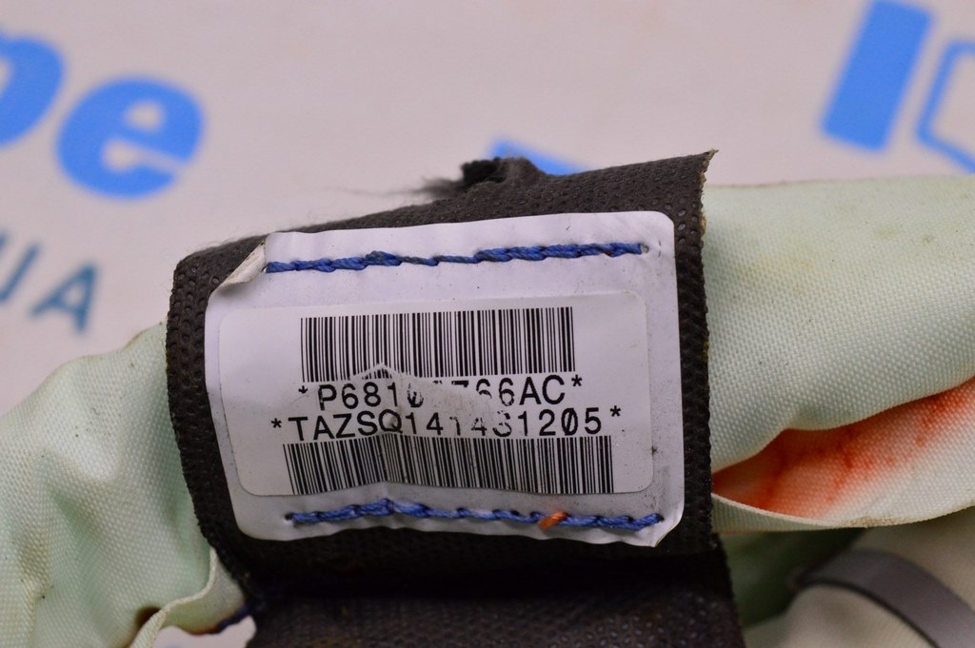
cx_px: 488
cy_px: 324
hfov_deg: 24.6
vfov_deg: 16.5
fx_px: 2233
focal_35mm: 82
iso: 1600
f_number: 8
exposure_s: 1/125
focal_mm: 55
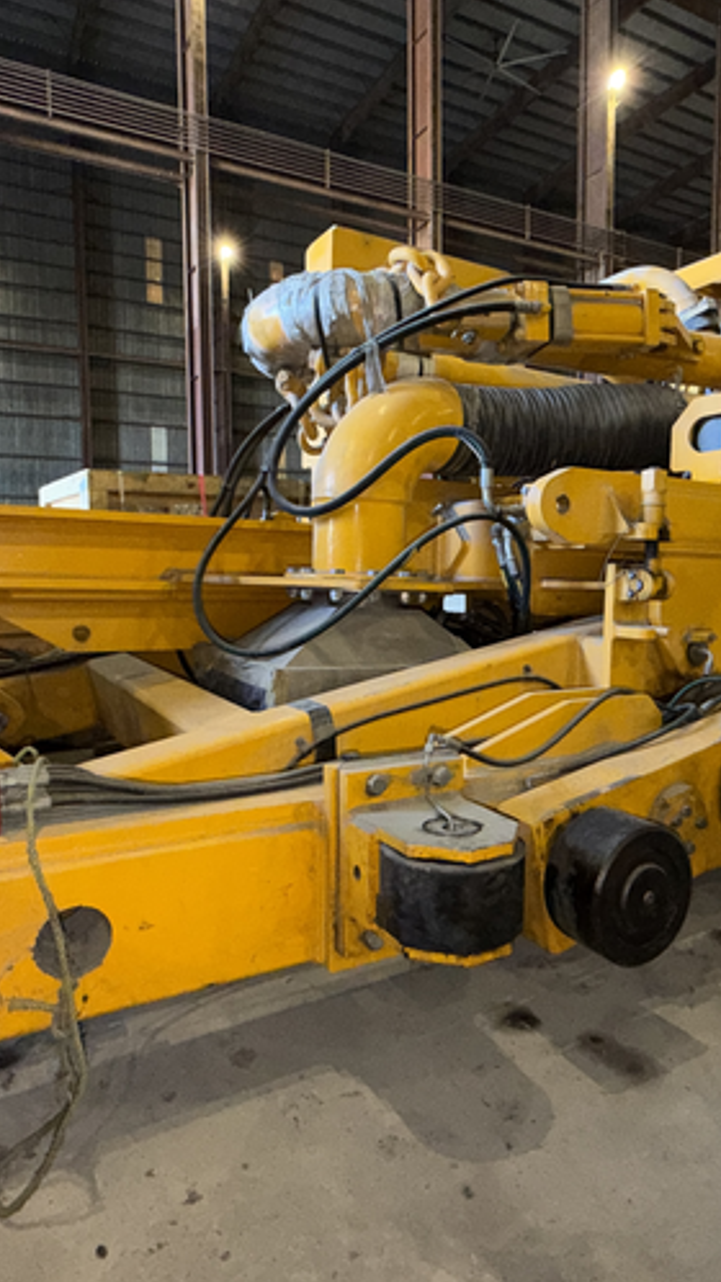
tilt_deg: -4.4
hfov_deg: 49.4
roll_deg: +1.3
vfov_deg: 78.7
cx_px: 394
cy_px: 619
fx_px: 782
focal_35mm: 23
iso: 160
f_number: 2.2
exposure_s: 1/60
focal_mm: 2.22
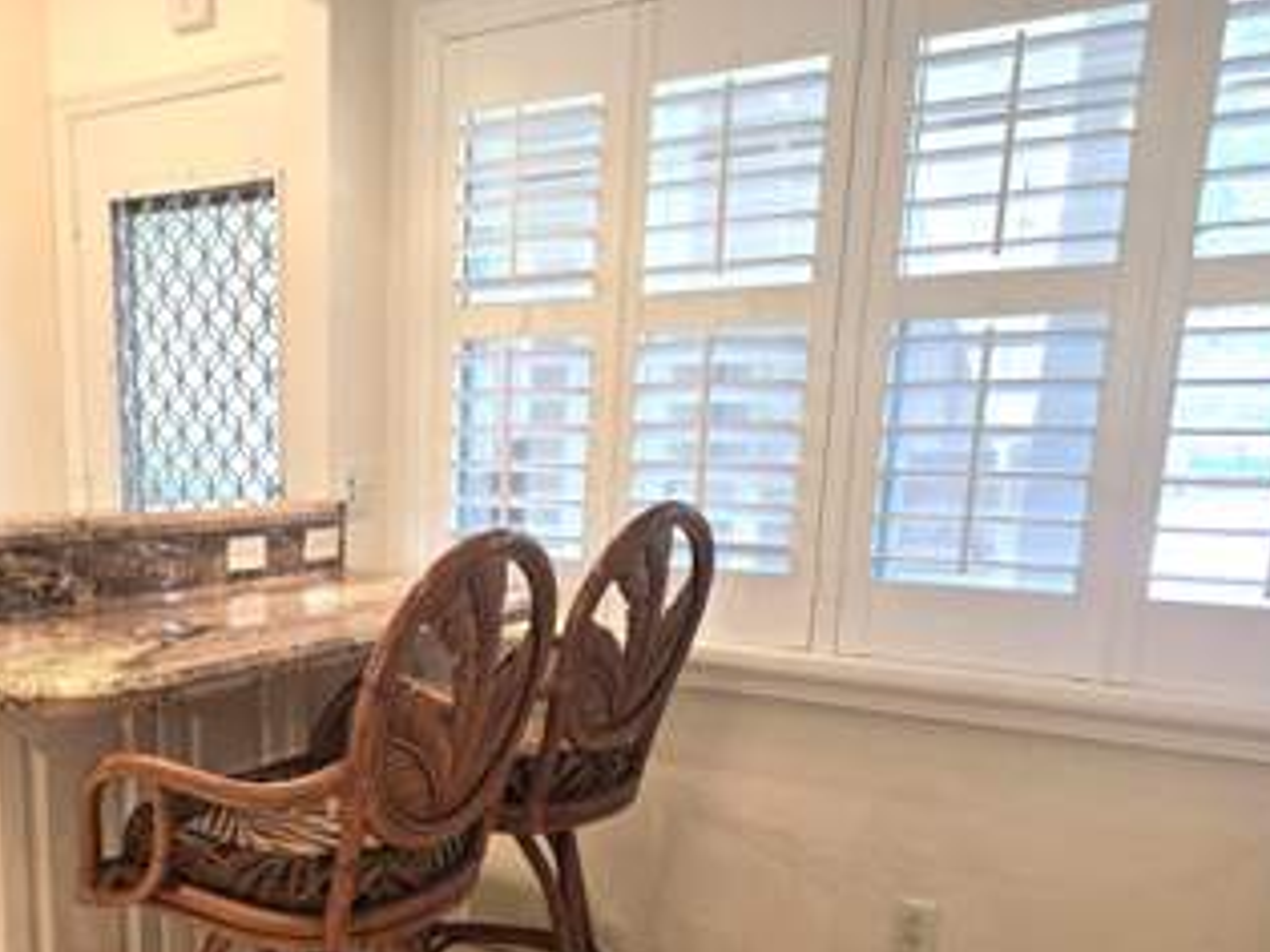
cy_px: 720
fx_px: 1284
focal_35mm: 35
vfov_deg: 39.5
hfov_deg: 50.9
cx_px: 355
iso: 80
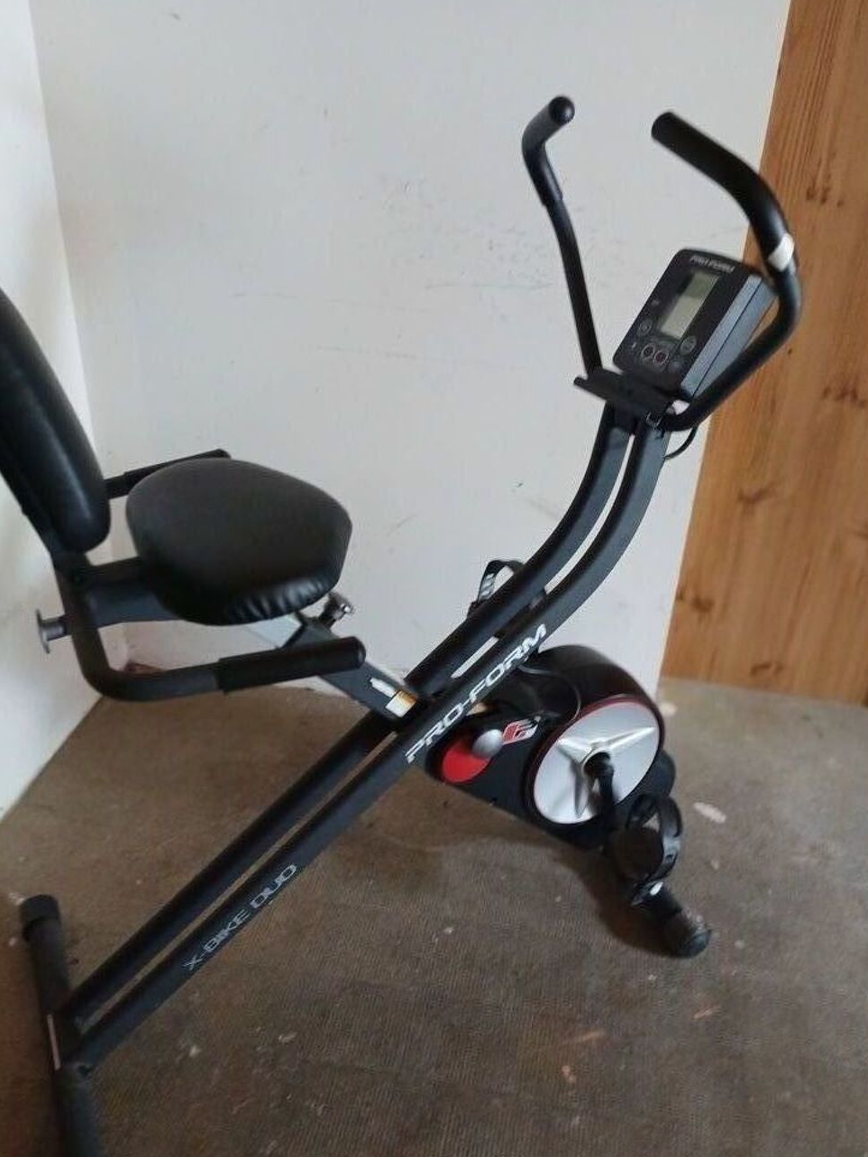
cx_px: 449
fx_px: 903
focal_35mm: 27
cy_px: 570
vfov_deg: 65.3
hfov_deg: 51.3
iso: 500
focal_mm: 3.98
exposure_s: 1/25
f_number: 1.8
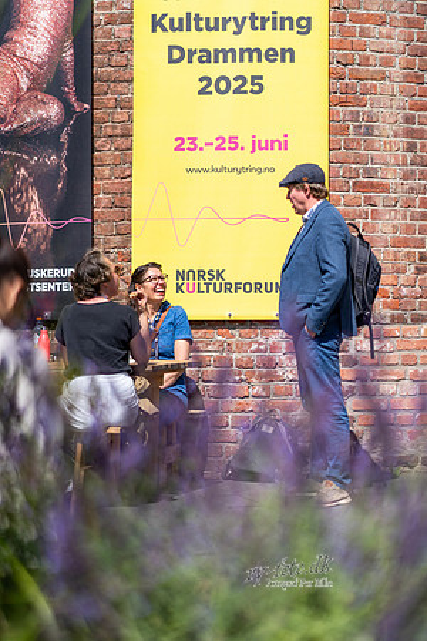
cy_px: 320
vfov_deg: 23.9
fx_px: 1512
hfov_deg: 16.1
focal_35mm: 85
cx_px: 214
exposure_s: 1/6400
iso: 50
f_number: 1.4
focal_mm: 85
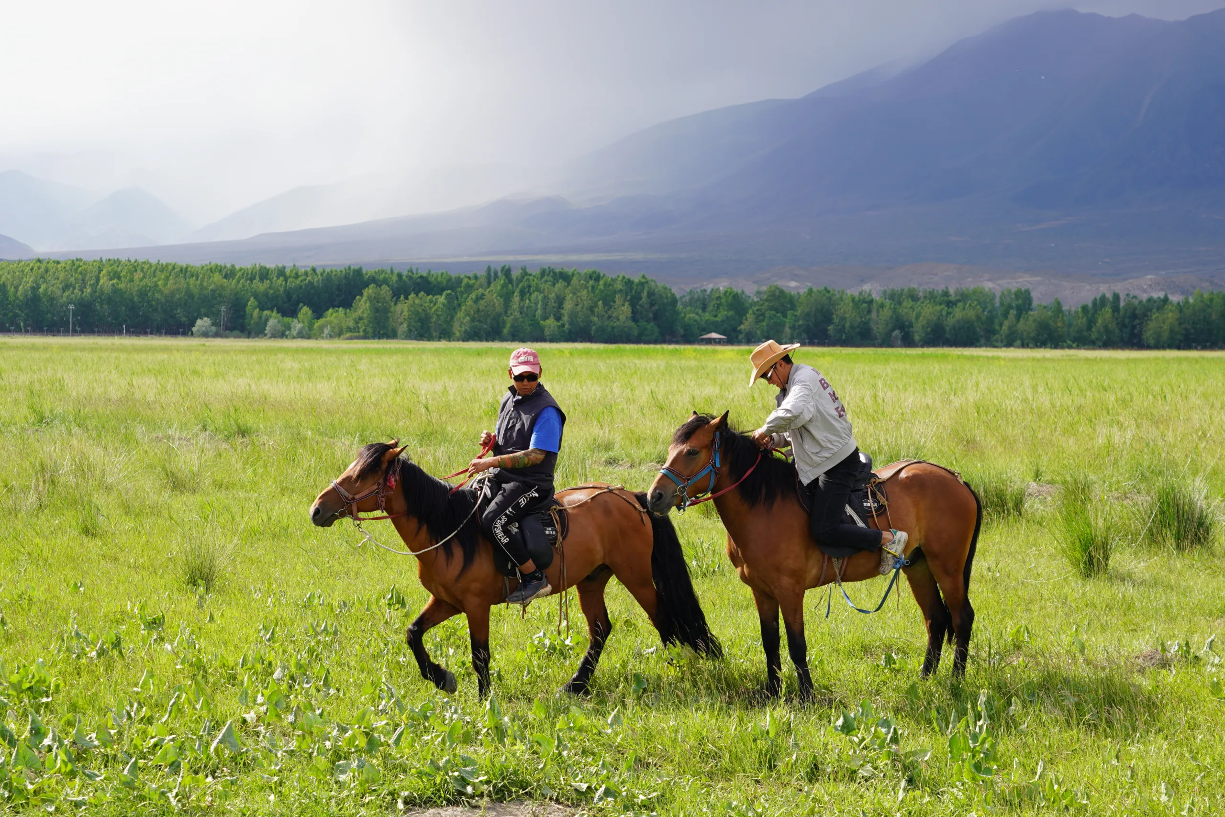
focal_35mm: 84
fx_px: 2859
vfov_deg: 16.3
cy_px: 408
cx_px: 612
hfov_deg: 24.2
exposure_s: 1/250
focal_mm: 56
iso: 100
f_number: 5
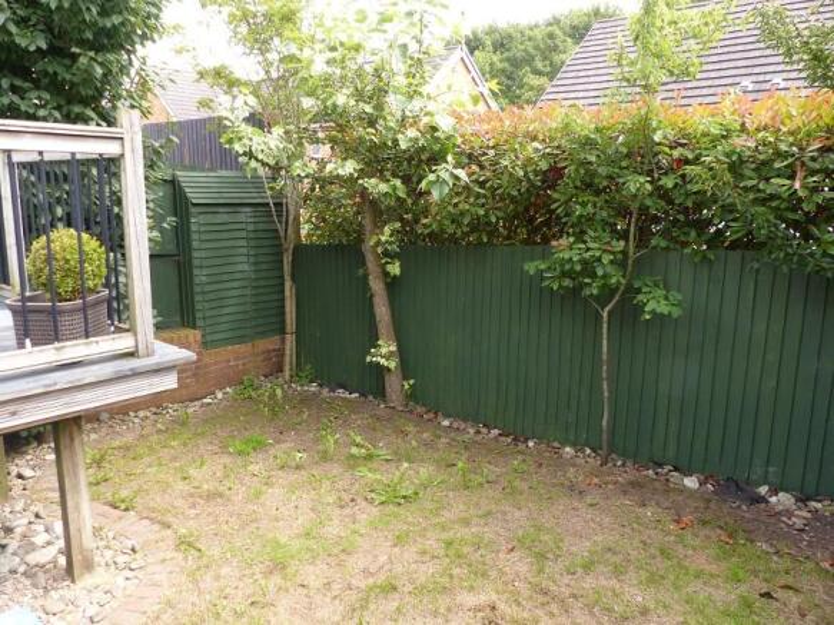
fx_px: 602
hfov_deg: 69.4
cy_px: 312
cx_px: 417
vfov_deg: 54.9
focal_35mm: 25
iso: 100
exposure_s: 1/100
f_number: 3.5
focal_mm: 4.5
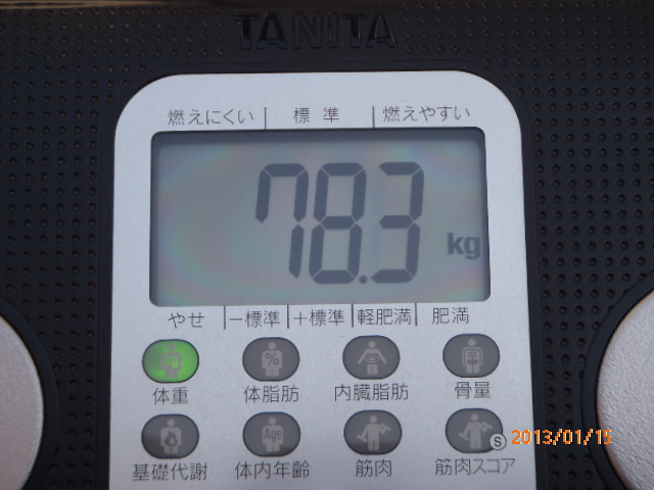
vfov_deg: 20.2
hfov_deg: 26.7
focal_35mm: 73
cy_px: 245
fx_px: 1379
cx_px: 327
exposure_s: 1/125
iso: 64
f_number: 4
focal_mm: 13.18
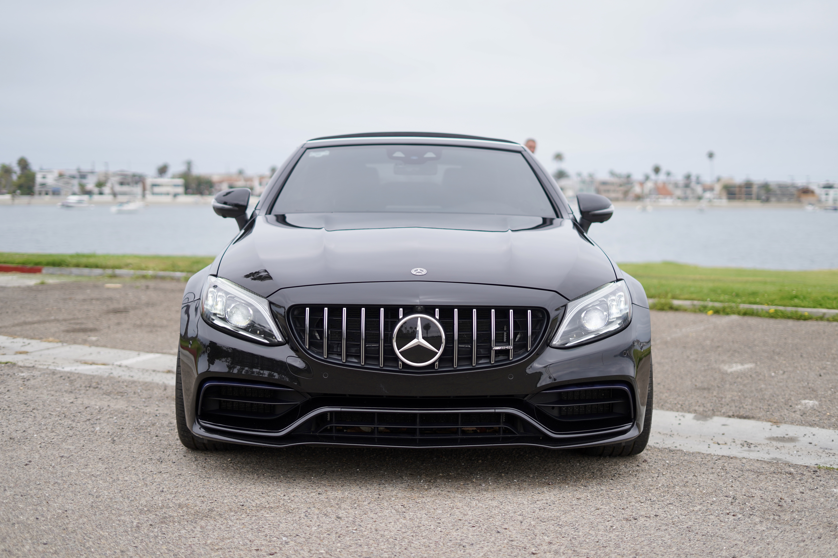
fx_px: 1164
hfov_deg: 39.6
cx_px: 419
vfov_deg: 27.0
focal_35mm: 50
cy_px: 279
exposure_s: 1/2000
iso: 100
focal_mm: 50
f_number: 2
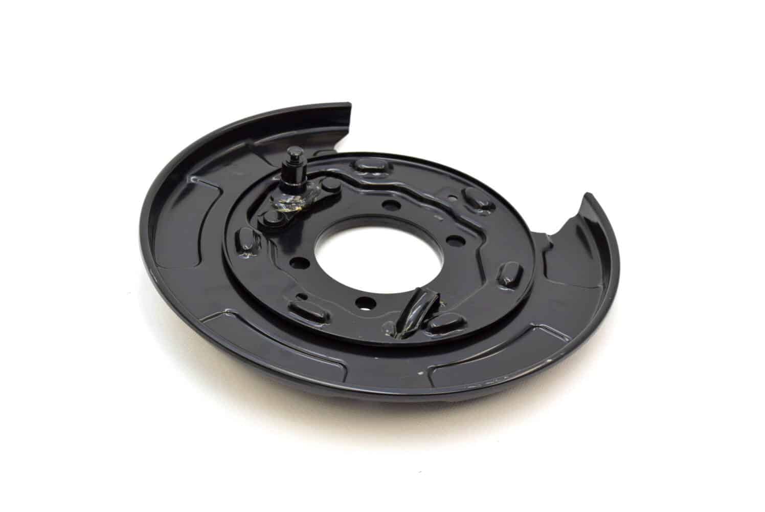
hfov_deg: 29.8
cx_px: 382
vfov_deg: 20.2
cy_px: 256
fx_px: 1435
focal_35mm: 68
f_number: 7.1
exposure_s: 1/200
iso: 400
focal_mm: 45
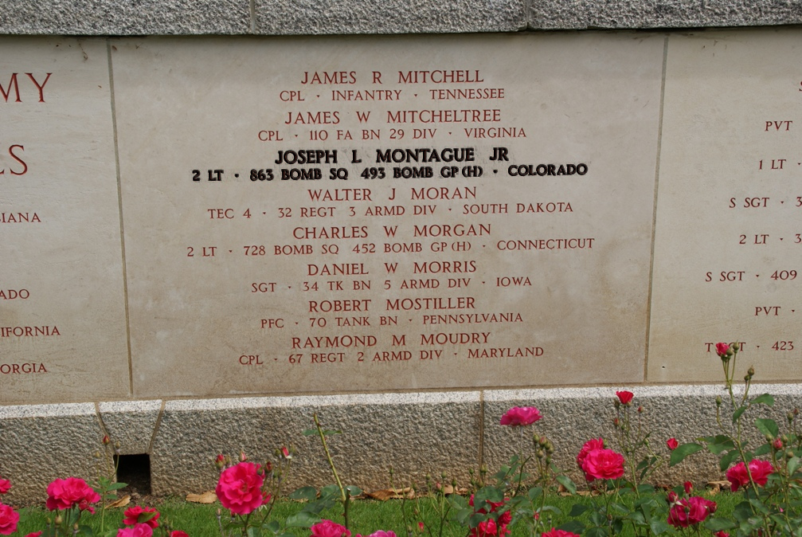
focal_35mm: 52
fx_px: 1171
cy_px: 268
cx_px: 401
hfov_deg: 37.8
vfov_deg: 25.8
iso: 100
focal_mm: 35
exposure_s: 1/125
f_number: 13
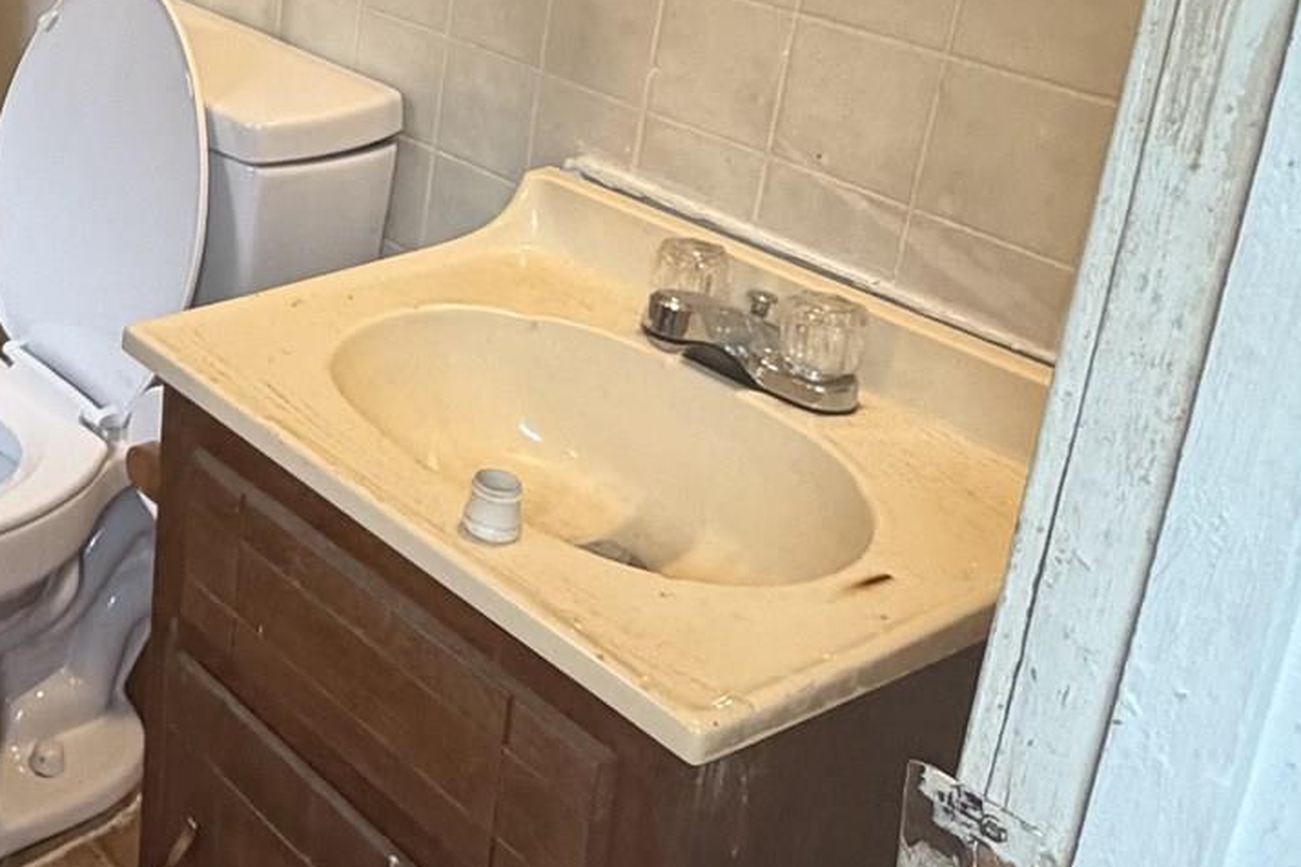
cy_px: 35
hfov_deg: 35.6
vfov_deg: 27.3
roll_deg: -0.3
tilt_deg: -15.5
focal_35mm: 47
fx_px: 1698
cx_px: -140
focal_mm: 2.22
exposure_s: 1/60
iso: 400
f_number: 2.2
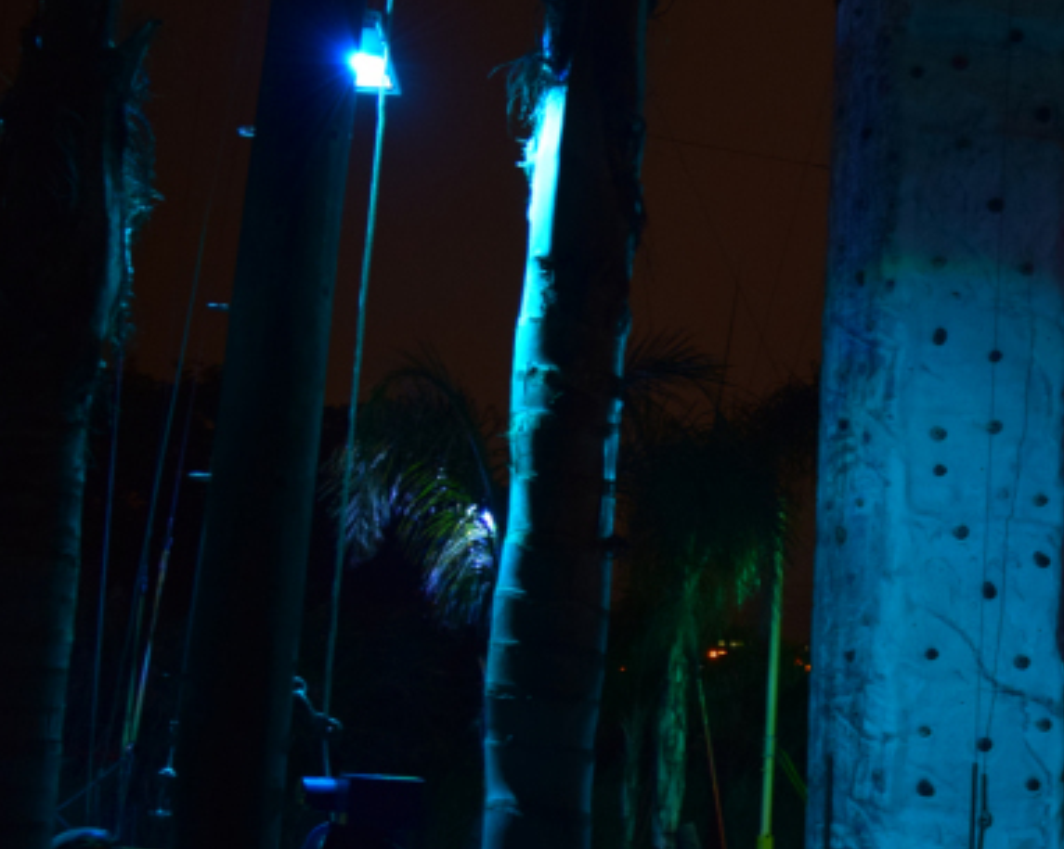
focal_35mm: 59
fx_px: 1857
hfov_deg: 29.6
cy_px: 539
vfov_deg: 25.7
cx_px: 1095
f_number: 3.5
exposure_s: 1/8
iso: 800
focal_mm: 20
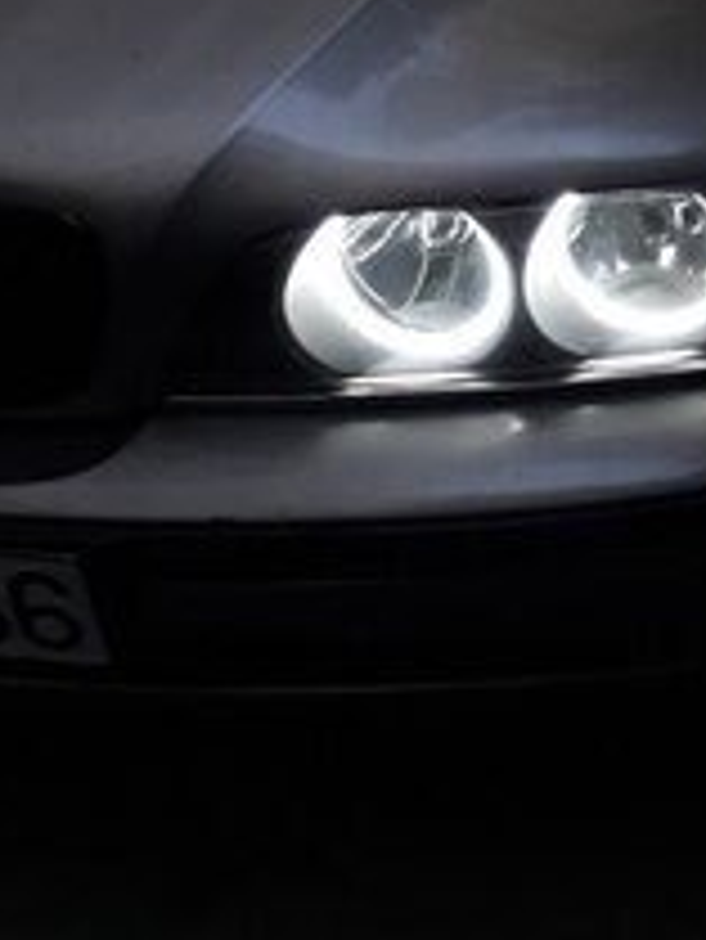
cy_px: -135
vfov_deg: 27.3
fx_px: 1739
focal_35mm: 64
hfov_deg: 22.2
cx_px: 675
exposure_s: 1/33
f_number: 1.9
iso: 50
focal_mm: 3.6
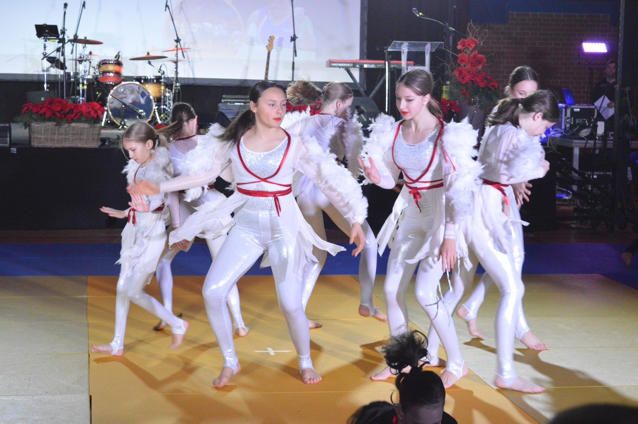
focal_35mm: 82
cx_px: 319
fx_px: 1461
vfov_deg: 16.5
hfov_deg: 24.6
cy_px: 212
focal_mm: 55
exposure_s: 1/160
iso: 3200
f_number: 5.6
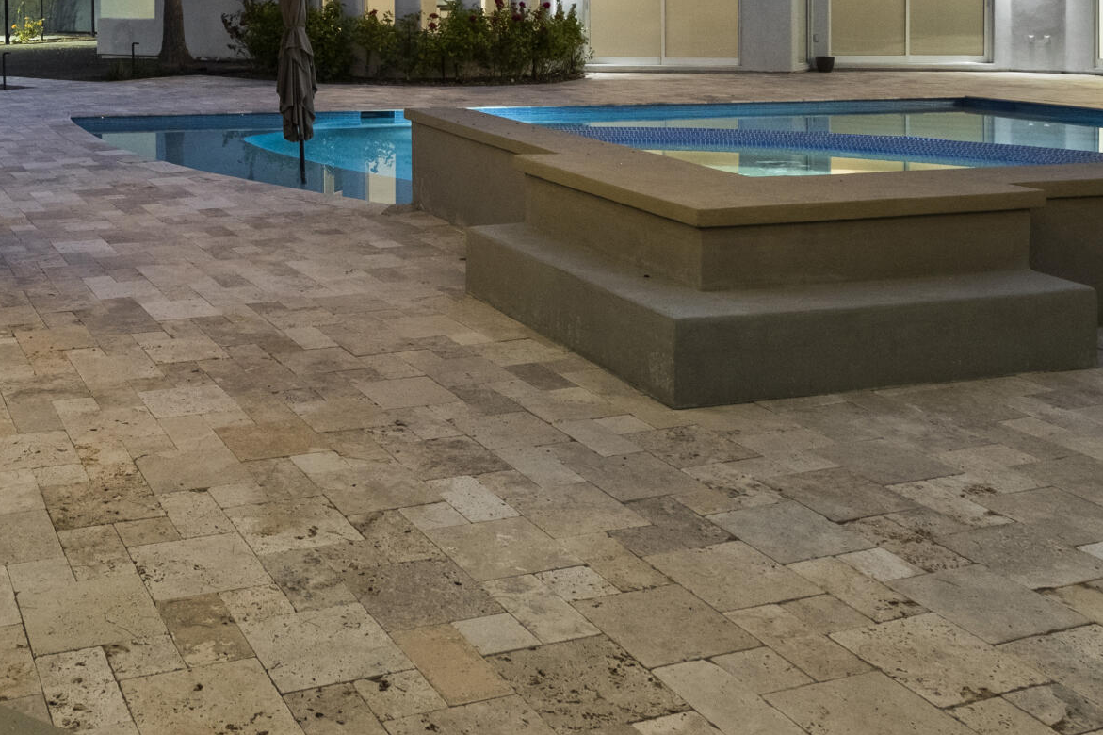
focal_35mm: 41
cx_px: 211
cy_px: 20
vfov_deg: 30.6
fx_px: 1256
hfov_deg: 44.9
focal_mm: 10.8
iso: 640
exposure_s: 1/3
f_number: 6.4
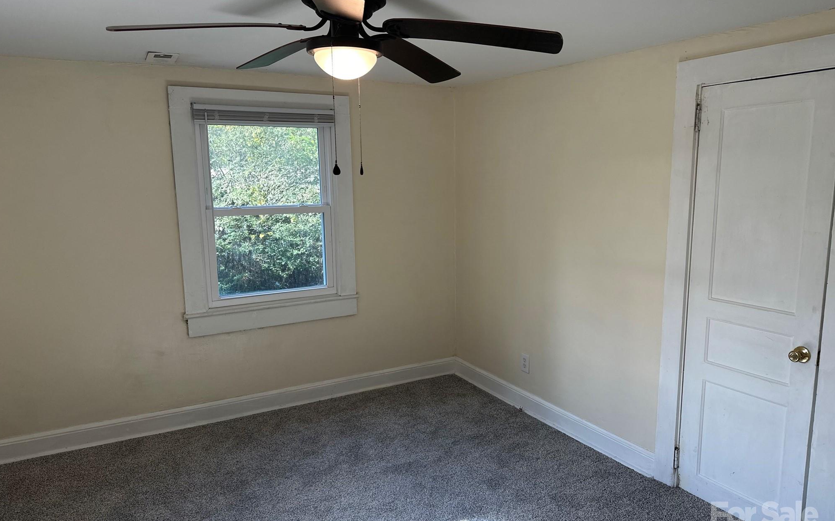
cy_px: 260
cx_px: 422
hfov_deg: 70.4
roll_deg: +0.4
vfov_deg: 47.6
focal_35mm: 26
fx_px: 592
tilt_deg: -6.6
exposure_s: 1/120
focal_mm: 6.86
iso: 100
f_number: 1.78
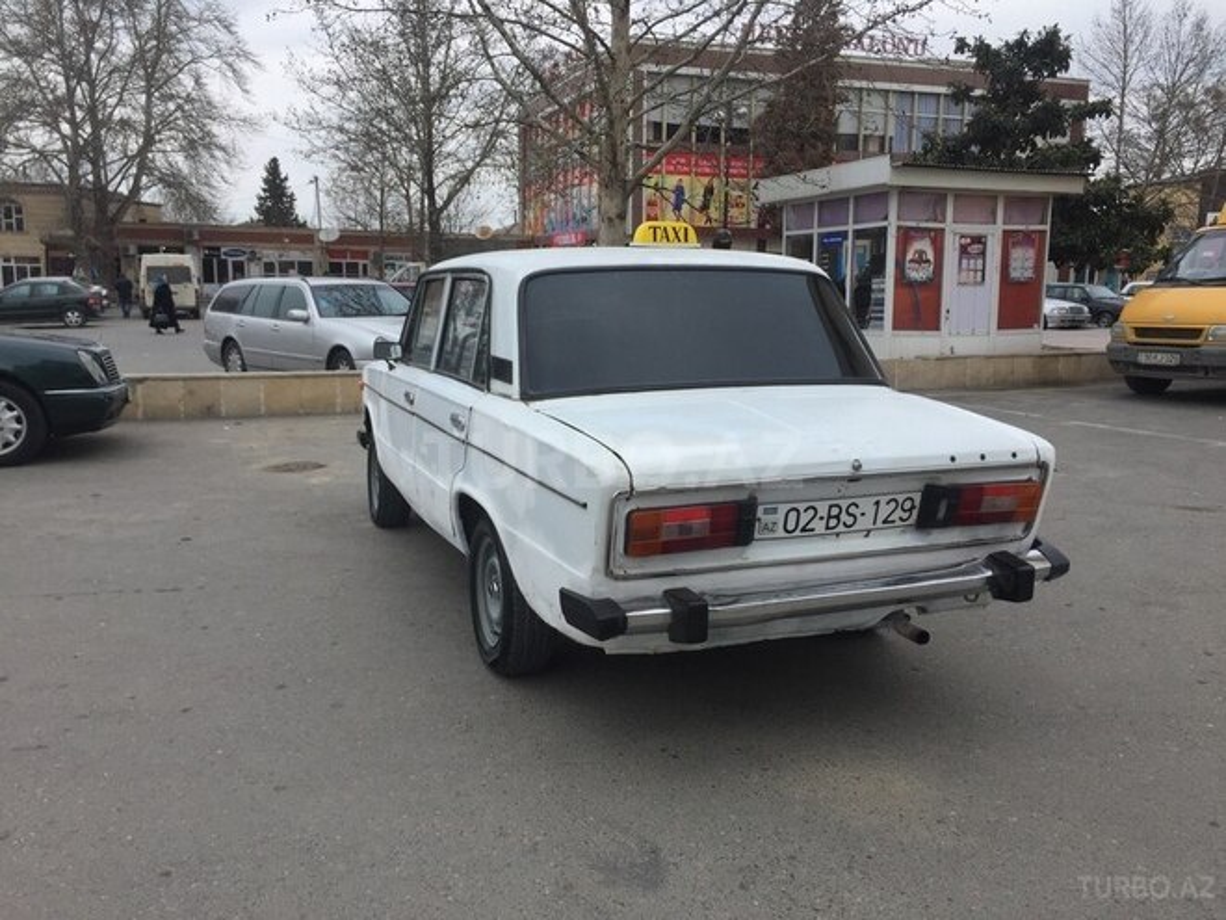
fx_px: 1027
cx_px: 613
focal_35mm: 29
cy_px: 460
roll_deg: -1.9
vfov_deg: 48.2
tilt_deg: -10.1
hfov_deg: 61.7
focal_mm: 4.15
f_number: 2.2
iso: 32
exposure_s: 1/1276
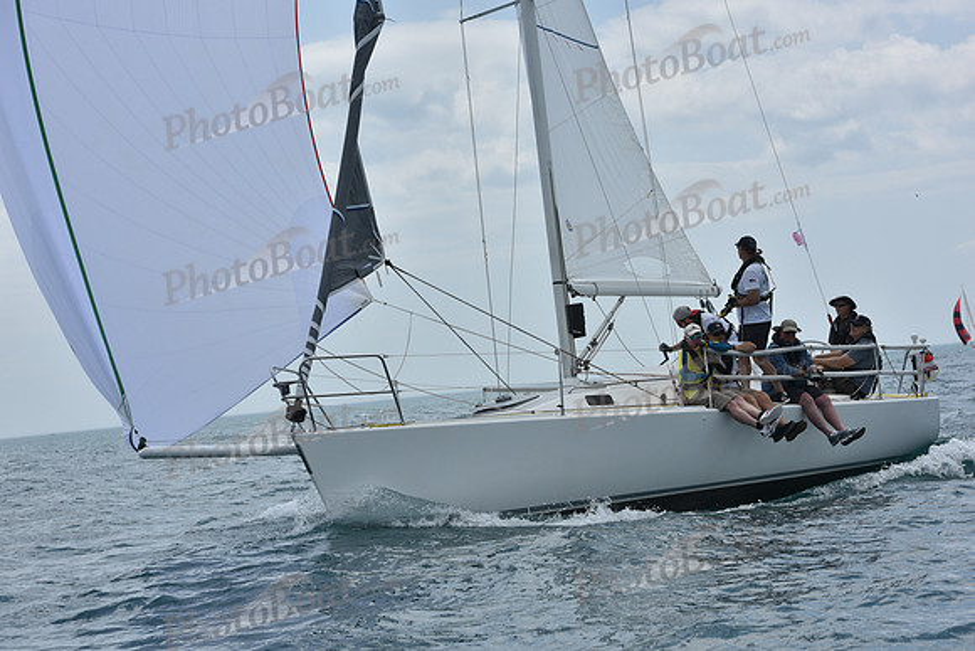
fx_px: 2167
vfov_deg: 17.1
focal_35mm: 80
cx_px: 488
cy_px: 326
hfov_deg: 25.4
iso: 250
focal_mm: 80
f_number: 9
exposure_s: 1/1250
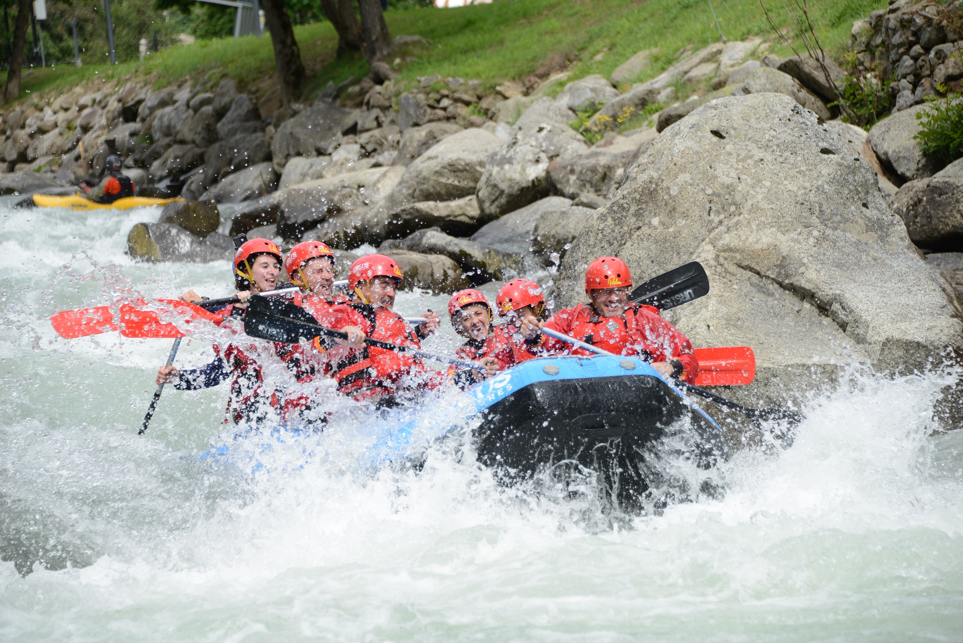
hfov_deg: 13.7
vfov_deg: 9.2
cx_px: 482
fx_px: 4014
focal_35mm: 150
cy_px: 322
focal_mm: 150
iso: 450
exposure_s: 1/1000
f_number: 5.6
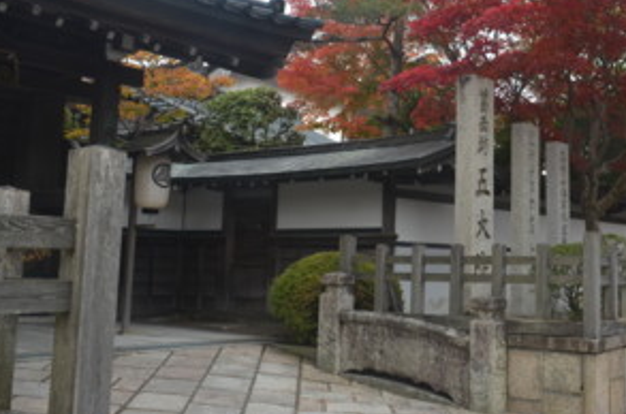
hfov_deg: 41.6
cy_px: 132
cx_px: 468
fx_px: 798
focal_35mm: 46
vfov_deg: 28.9
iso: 200
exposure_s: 1/200
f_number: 7.1
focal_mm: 20
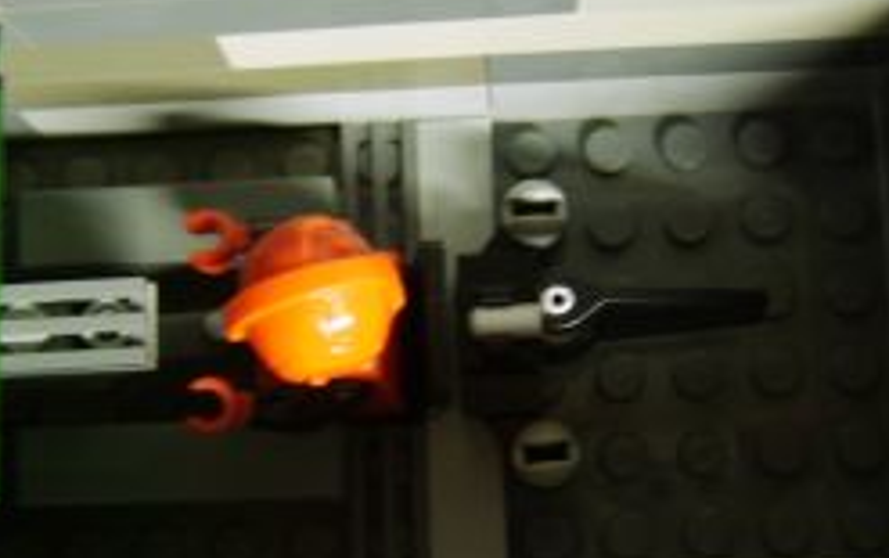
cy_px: 288
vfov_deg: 25.4
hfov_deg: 39.5
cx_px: 389
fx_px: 1237
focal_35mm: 51
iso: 71
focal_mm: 8.13
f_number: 2.7
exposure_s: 1/2
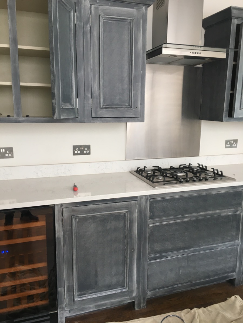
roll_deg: -0.6
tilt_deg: -11.7
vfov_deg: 61.7
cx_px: 122
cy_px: 162
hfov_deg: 48.2
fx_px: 271
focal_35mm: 29
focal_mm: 4.15
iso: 80
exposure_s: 1/33
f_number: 2.2
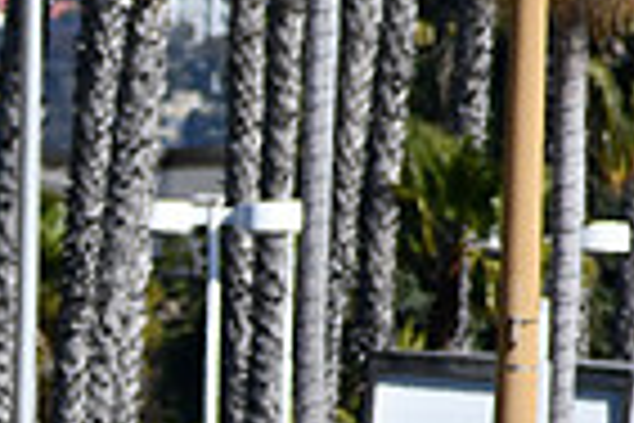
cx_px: -513
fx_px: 24971
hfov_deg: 1.5
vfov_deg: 1.0
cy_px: 655
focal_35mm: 1418
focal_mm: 230
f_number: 6.3
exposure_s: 1/1250
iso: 200
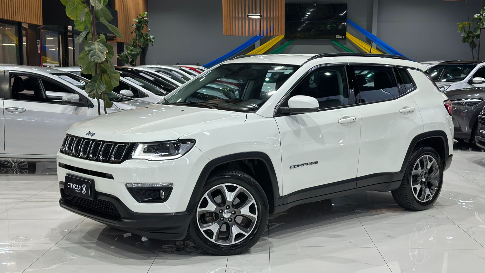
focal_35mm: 53
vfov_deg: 22.6
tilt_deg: -7.9
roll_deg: -0.2
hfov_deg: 39.2
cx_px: 246
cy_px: 155
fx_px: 682
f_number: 1.78
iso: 100
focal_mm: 6.86
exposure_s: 1/120
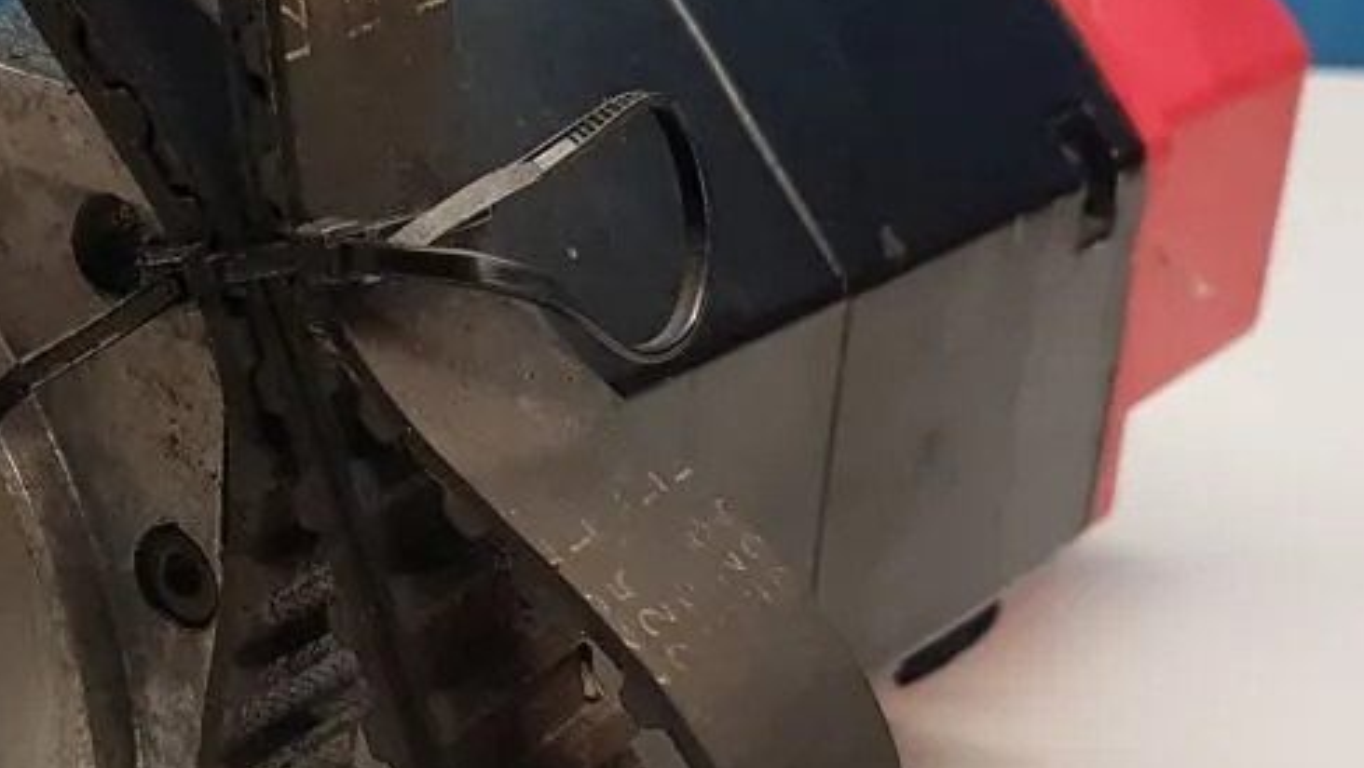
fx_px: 2569
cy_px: 413
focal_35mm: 71
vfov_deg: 17.0
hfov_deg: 29.3
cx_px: 347
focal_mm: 4.2
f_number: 1.7
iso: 160
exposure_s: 1/50
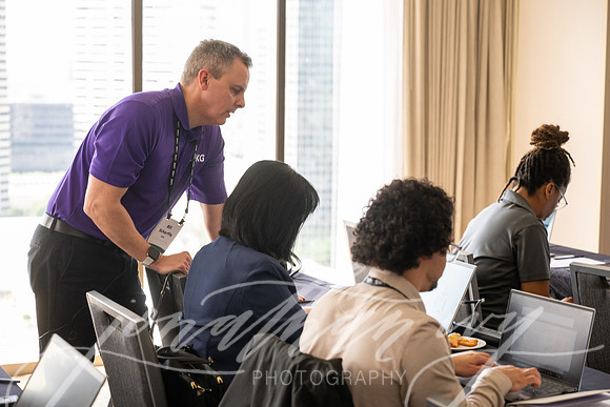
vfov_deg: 19.5
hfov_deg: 28.8
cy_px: 204
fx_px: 1186
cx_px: 305
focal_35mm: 70
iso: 1000
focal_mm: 70
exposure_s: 1/160
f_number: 3.5
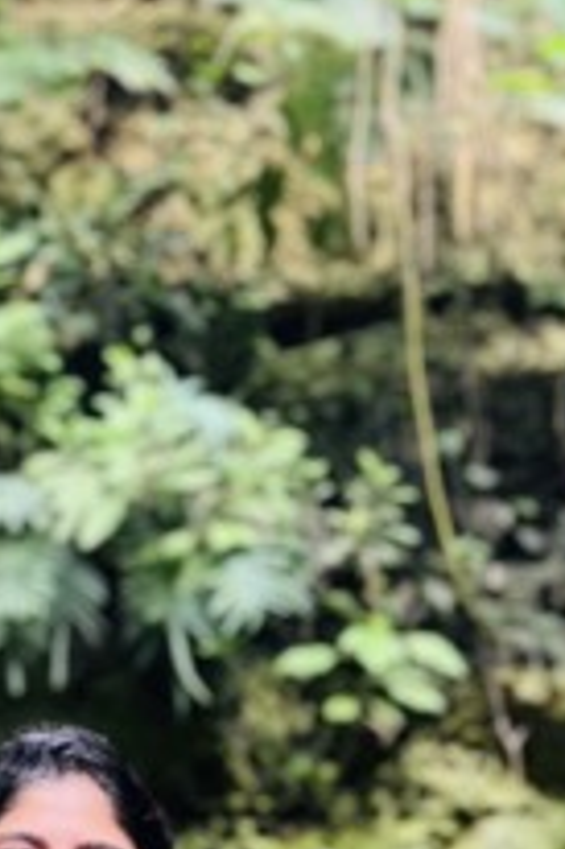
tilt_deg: +12.6
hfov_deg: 15.2
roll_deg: -2.3
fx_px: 1981
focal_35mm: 84
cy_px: 495
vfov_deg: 24.2
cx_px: -239
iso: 250
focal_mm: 5.7
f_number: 1.5
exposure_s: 1/60
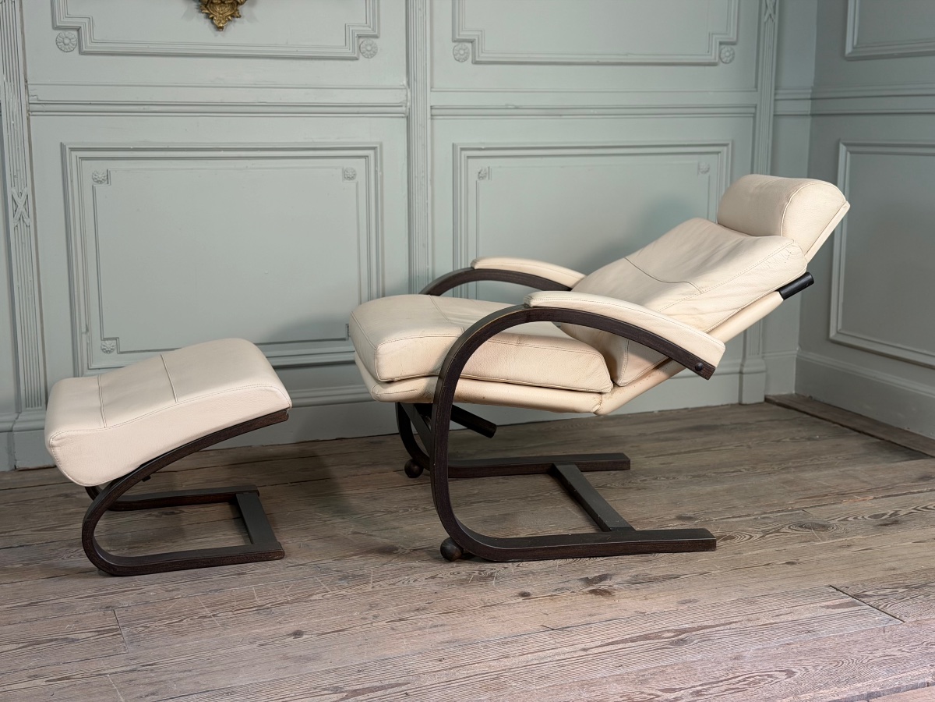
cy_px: 351
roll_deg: +0.7
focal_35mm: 48
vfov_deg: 30.3
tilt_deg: -10.3
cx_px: 468
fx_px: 1297
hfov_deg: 39.7
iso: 125
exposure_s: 1/50
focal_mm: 6.76
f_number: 1.78
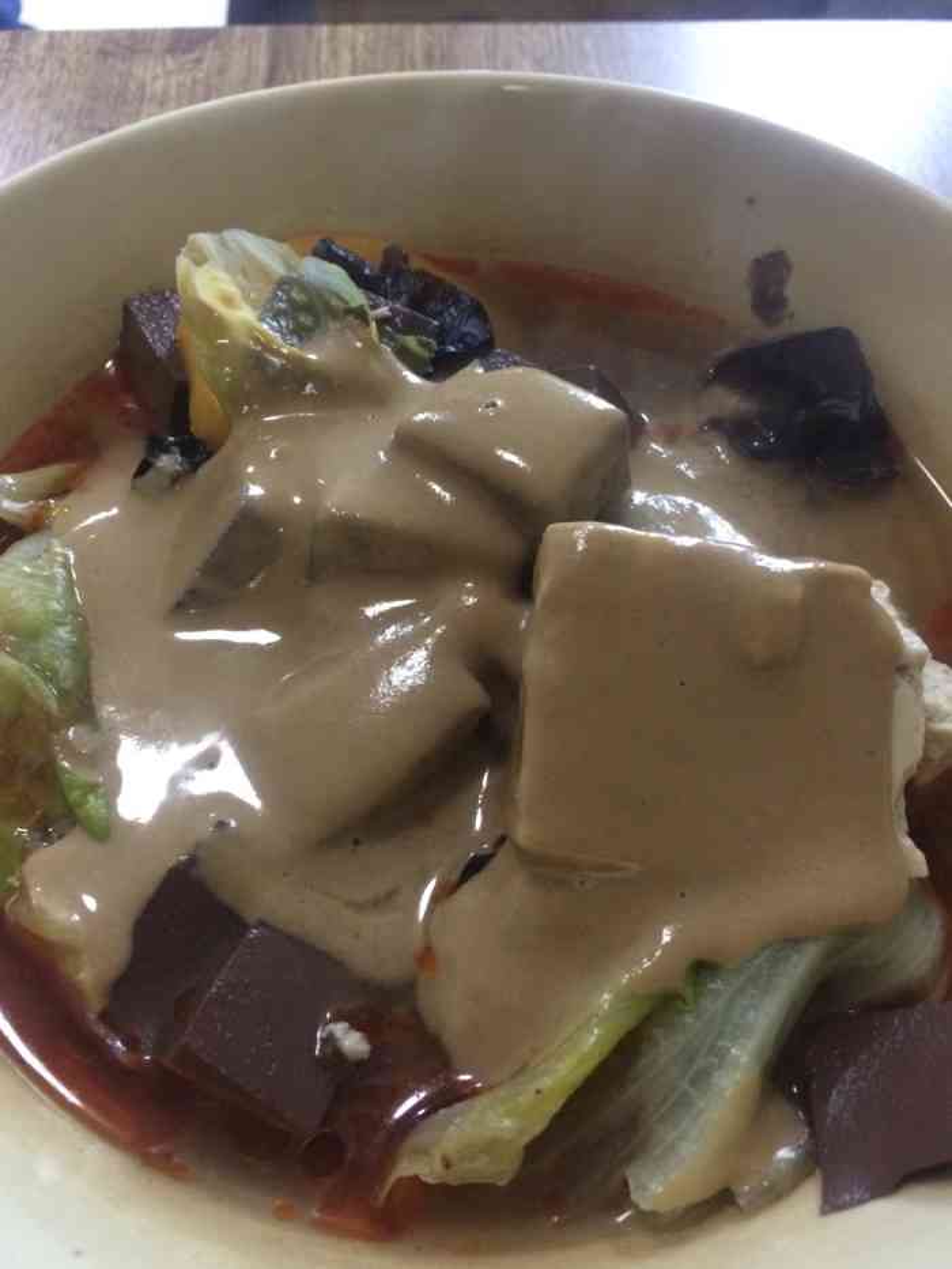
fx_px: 1063
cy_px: 634
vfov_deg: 61.7
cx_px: 476
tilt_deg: -57.6
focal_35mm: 29
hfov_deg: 48.2
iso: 320
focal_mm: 4.15
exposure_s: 1/17
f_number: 2.2
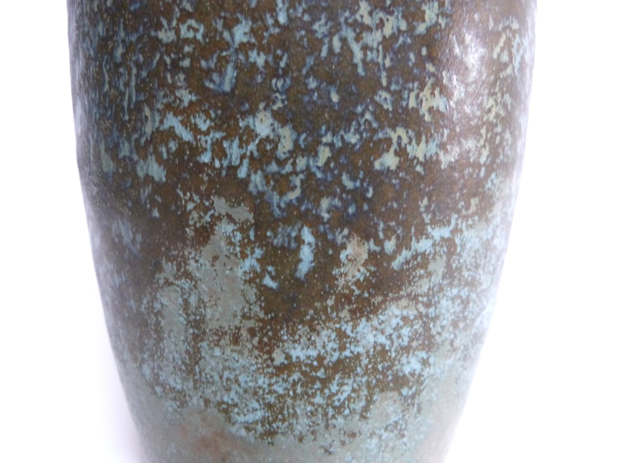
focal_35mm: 30
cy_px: 232
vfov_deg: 46.8
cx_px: 308
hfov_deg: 60.0
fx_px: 535
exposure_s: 1/50
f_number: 2.9
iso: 400
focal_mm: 5.2
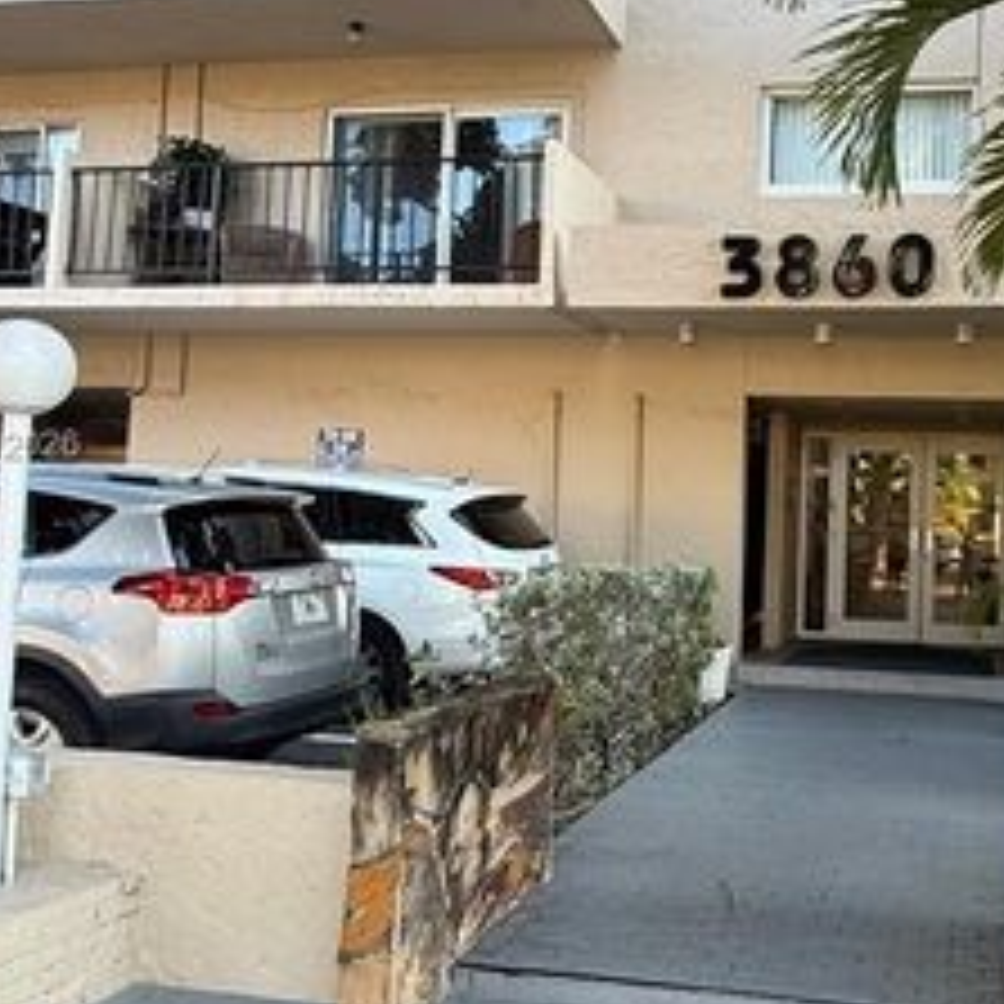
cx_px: 743
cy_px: 448
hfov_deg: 43.6
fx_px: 1214
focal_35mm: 37
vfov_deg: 44.9
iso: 100
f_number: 2.2
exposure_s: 1/99
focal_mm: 2.22
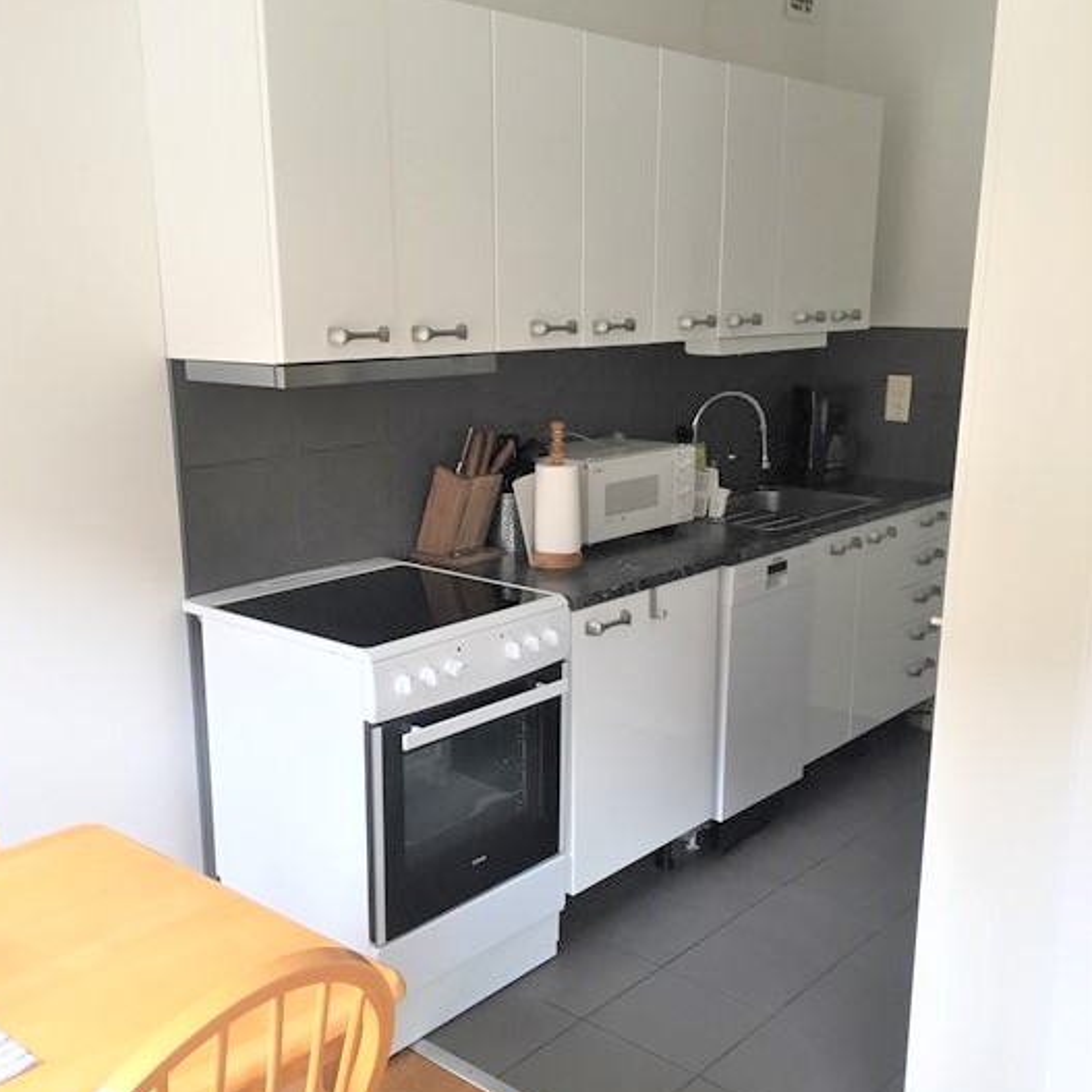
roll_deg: +0.8
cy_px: 607
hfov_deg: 47.2
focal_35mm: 35
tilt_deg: -12.5
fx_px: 1249
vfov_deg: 47.1
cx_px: 535
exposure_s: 1/33
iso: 32
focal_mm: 4.15
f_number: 2.2
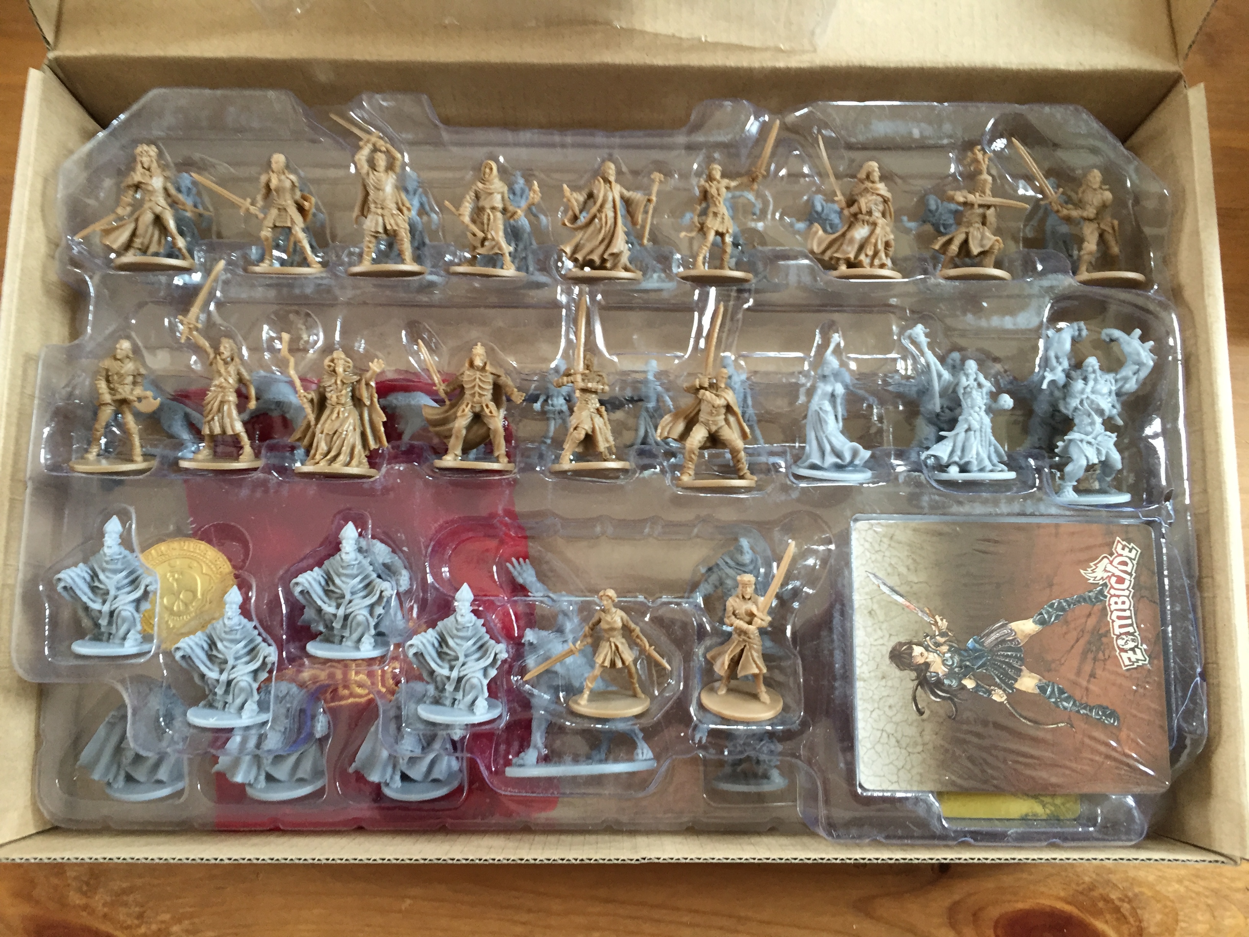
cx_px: 624
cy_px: 468
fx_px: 1046
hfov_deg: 61.7
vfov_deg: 48.2
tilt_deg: -82.9
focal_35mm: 29
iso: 160
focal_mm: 4.15
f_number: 2.2
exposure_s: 1/33
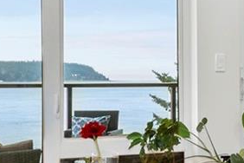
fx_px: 691
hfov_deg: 19.1
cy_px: 82
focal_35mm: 102
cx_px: 278
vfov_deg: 13.4
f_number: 8
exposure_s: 1/8
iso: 320
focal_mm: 12
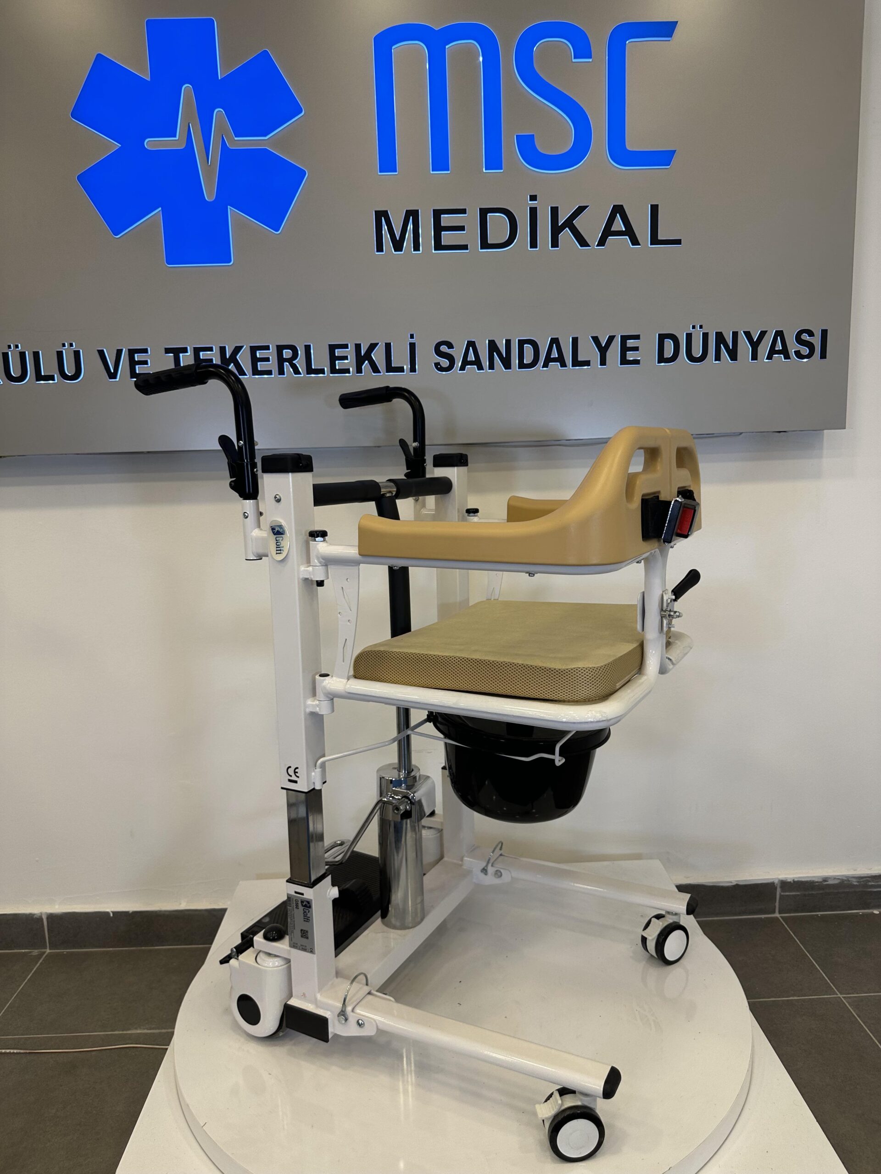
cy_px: 587
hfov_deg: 56.8
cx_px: 440
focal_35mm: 24
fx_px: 814
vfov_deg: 71.6
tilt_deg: -8.7
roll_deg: +1.2
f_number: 1.78
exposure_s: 1/151
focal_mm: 6.86
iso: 64
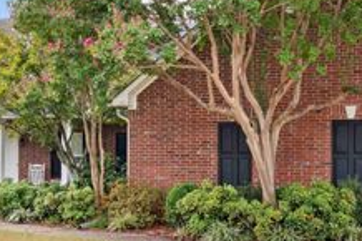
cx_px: 171
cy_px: 145
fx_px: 570
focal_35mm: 57
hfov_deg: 35.2
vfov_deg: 23.8
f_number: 9
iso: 200
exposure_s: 1/13
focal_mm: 16.5
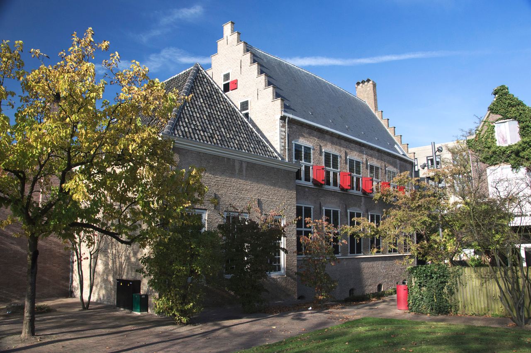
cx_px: 266
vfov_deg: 47.8
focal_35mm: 27
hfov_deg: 67.4
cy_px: 176
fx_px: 398
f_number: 8
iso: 800
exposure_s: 1/500
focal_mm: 18
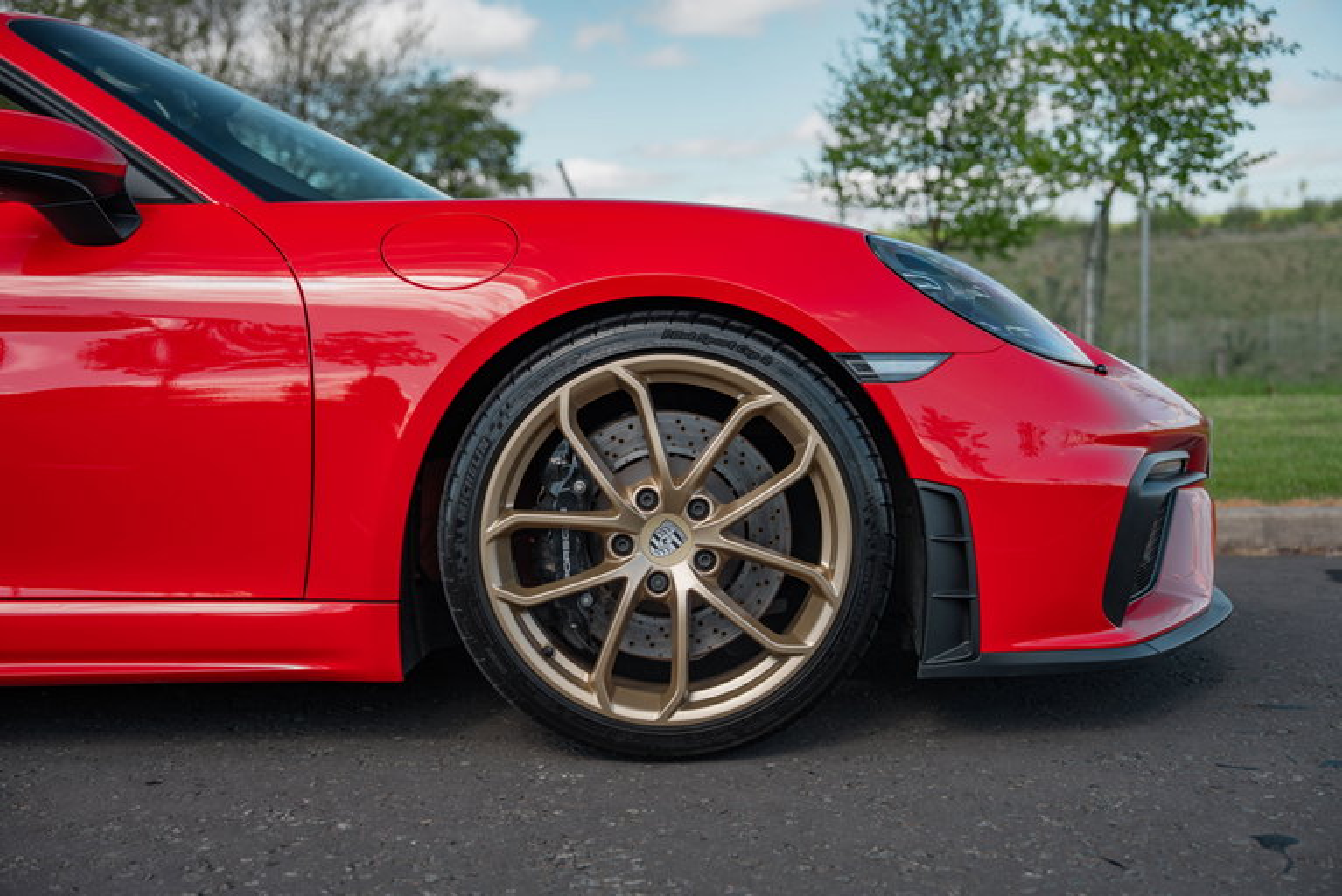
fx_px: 1566
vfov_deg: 31.9
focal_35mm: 42
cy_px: 448
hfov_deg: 46.4
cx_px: 671
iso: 100
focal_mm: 42
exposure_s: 1/500
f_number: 2.8
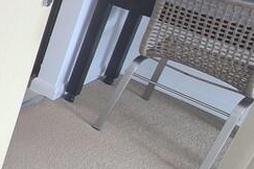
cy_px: -18
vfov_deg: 22.4
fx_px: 402
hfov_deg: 19.4
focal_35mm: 57
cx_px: -253
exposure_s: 1/50
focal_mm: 2.2
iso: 80
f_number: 2.2
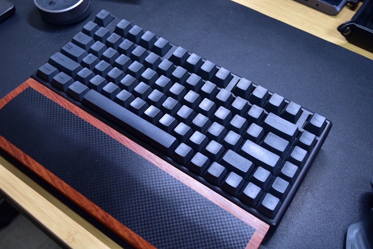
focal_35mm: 36
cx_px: 186
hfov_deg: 53.1
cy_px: 124
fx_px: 373
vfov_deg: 36.9
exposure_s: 1/20
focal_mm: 24
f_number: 5.6
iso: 400
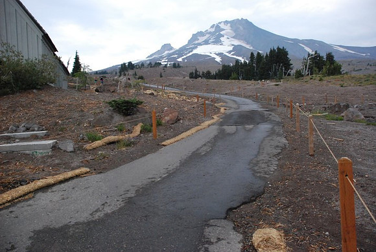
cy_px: 126
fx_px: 283
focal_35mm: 27
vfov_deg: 48.1
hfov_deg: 67.3
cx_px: 188
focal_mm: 18
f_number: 4
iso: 1600
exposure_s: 1/4000
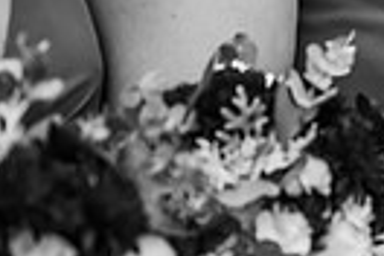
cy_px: -6
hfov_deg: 6.5
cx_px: 803
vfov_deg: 4.5
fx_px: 3274
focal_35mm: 307
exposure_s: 1/1000
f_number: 3.2
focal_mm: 70
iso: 200
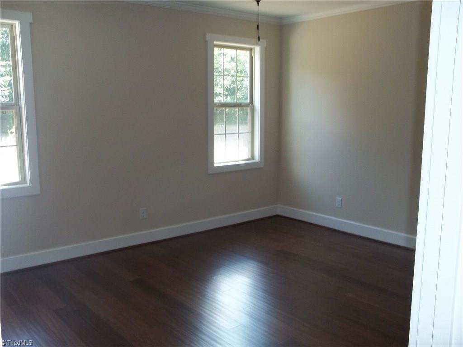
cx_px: 232
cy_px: 174
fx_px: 441
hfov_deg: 55.4
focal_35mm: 33
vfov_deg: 42.9
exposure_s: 1/60
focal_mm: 5.9
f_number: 3.3
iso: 160
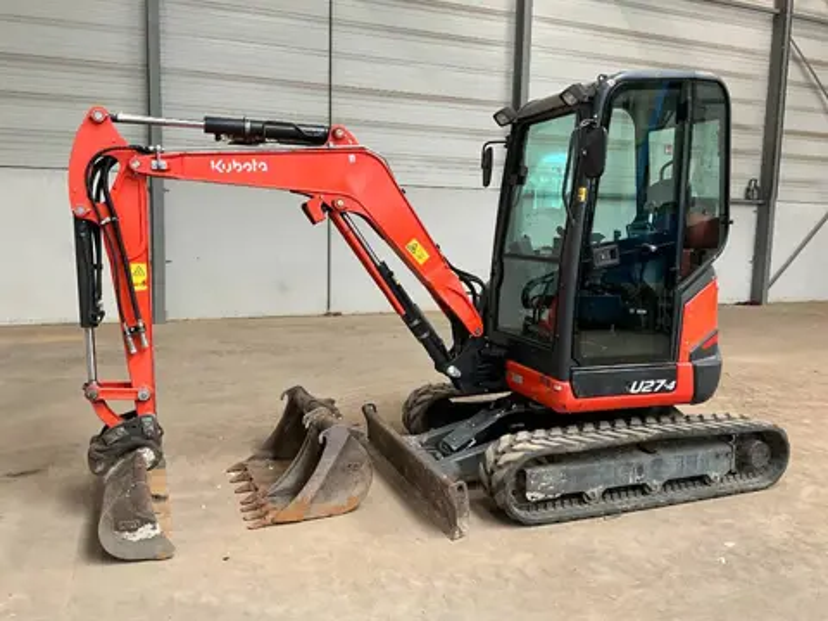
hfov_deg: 61.7
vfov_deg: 48.2
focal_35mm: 29
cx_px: 414
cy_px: 310
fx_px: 694
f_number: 1.8
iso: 80
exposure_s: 1/60
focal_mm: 3
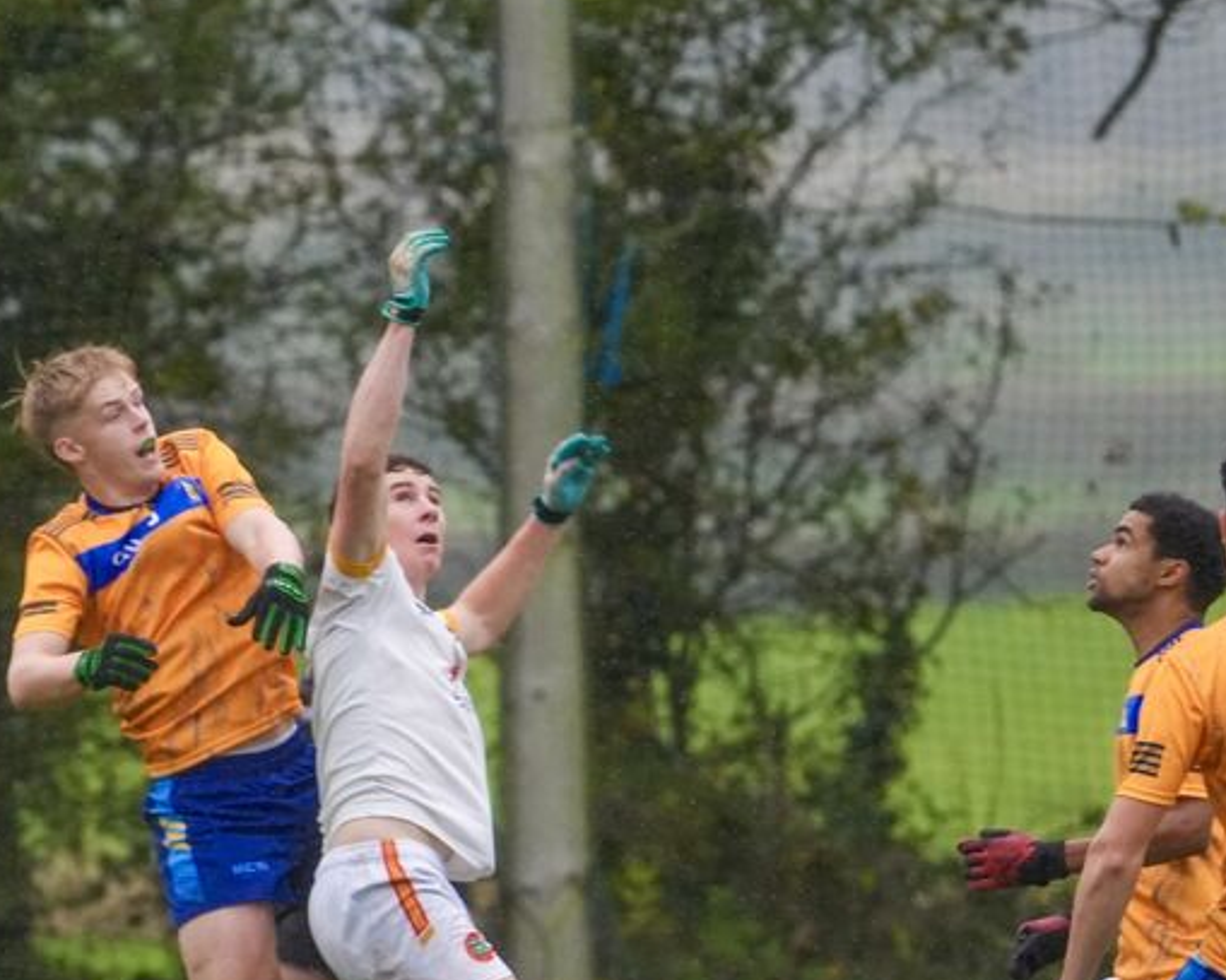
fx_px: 25358
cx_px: 275
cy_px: 464
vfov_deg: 2.2
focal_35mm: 699
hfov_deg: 2.8
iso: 2500
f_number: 6.3
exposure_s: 1/1000
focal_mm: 474
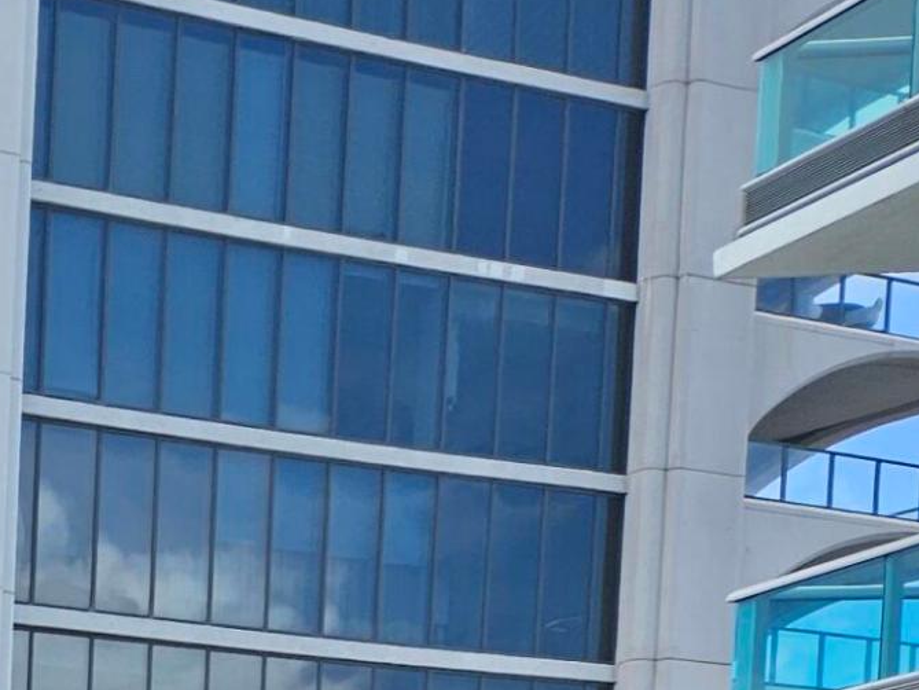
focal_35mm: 99
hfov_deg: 16.2
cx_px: -804
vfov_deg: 12.7
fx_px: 2629
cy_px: 1453
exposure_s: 1/579
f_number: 1.8
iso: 25
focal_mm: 5.4
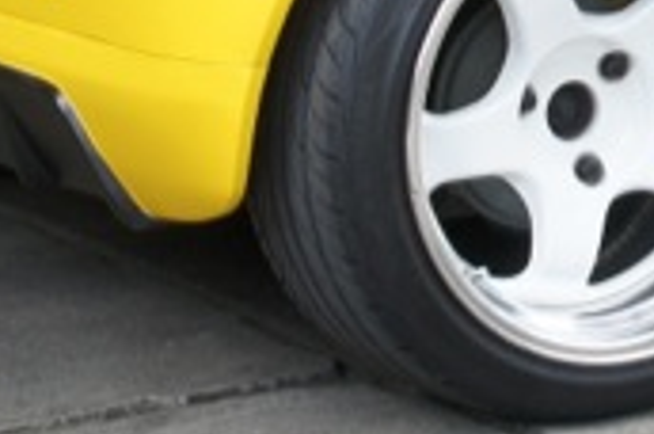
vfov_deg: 6.9
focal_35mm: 195
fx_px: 3536
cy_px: -318
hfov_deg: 10.2
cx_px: 989
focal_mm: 28
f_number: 6.3
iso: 200
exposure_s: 1/125
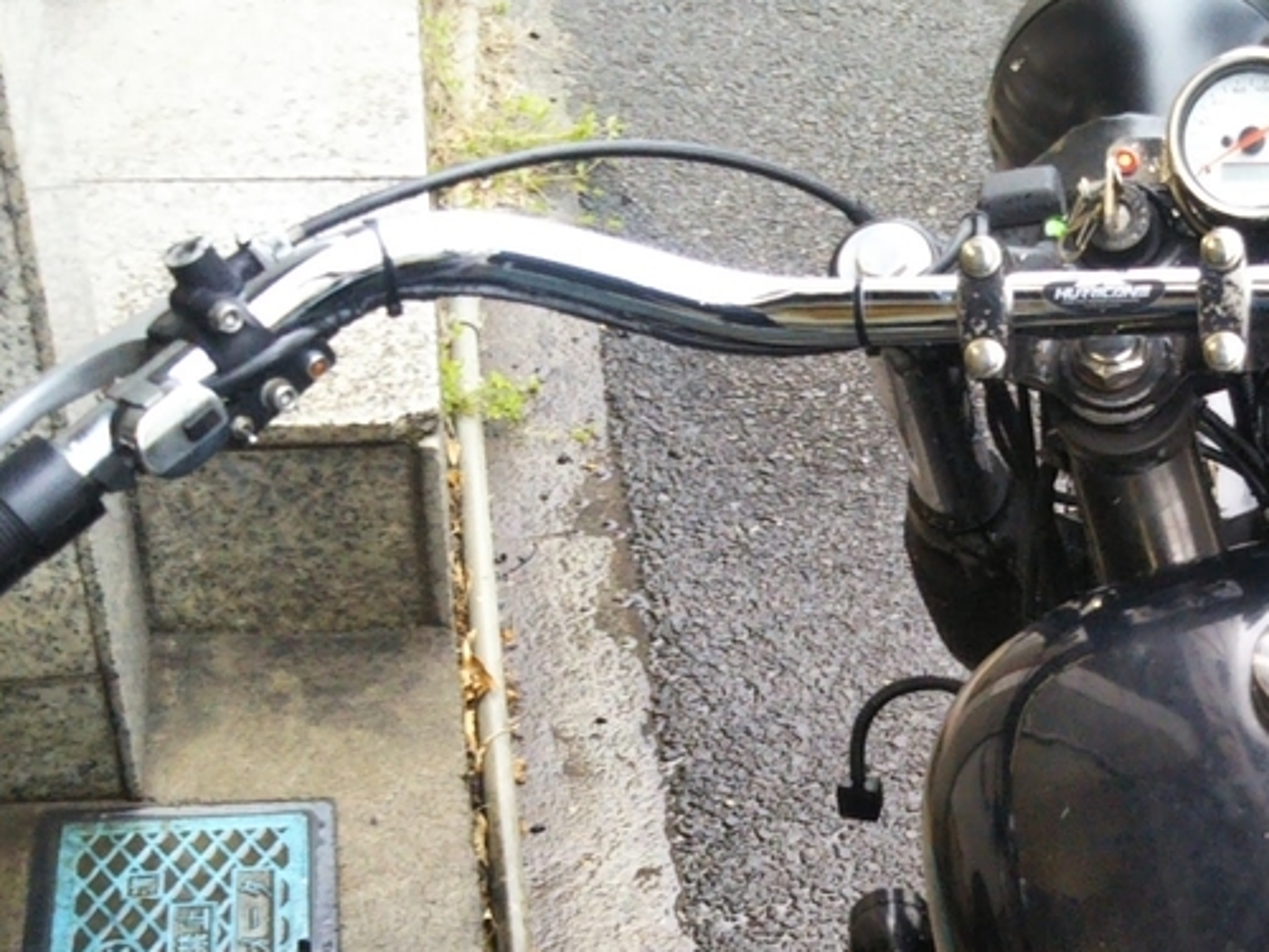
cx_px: 1145
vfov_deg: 20.3
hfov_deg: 26.1
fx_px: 2639
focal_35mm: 72
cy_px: 713
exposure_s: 1/62
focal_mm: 4
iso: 119
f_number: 2.2
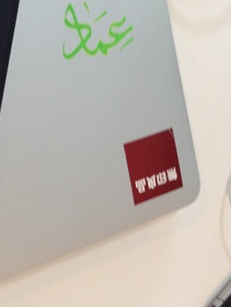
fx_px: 711
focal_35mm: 80
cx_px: 10
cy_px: 61
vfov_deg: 24.0
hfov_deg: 18.1
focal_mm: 4.28
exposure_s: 1/20
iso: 80
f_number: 2.4
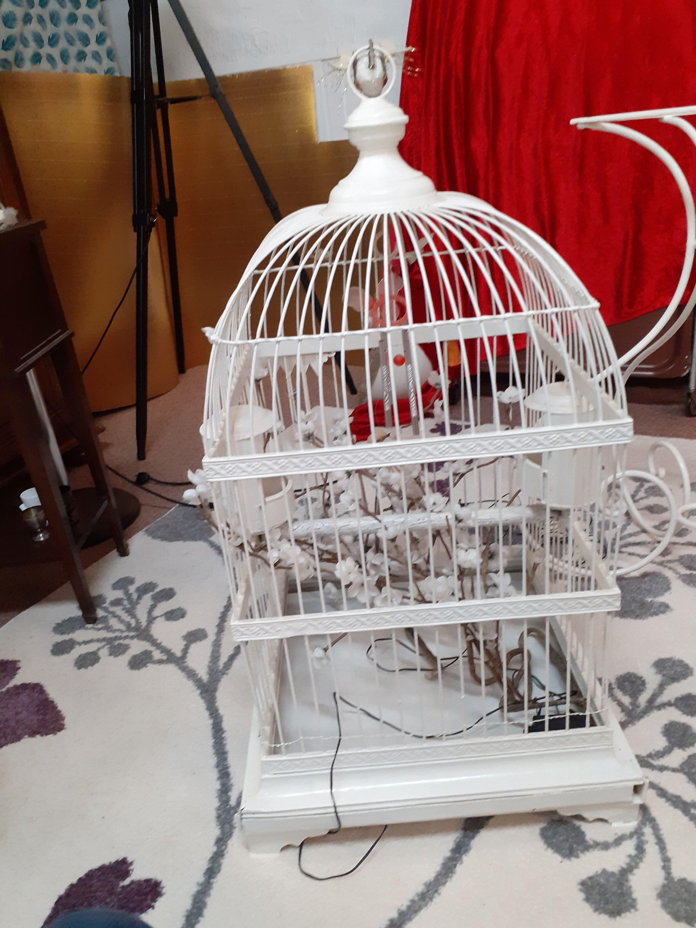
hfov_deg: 51.4
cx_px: 348
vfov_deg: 65.3
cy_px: 464
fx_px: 724
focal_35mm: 27
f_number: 1.9
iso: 250
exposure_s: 1/50
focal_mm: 3.6
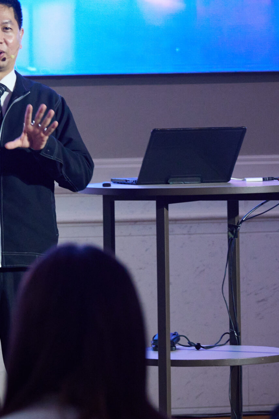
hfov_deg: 4.8
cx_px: -44
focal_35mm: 286
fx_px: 3325
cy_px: 172
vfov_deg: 7.2
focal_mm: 96
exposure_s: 1/80
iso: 2500
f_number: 5
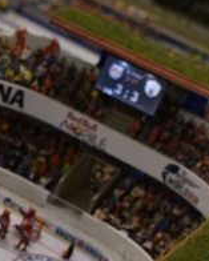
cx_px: -101
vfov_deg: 14.9
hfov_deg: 11.5
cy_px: 218
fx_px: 992
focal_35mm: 128
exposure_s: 1/125
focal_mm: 31
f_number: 5.6
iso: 400
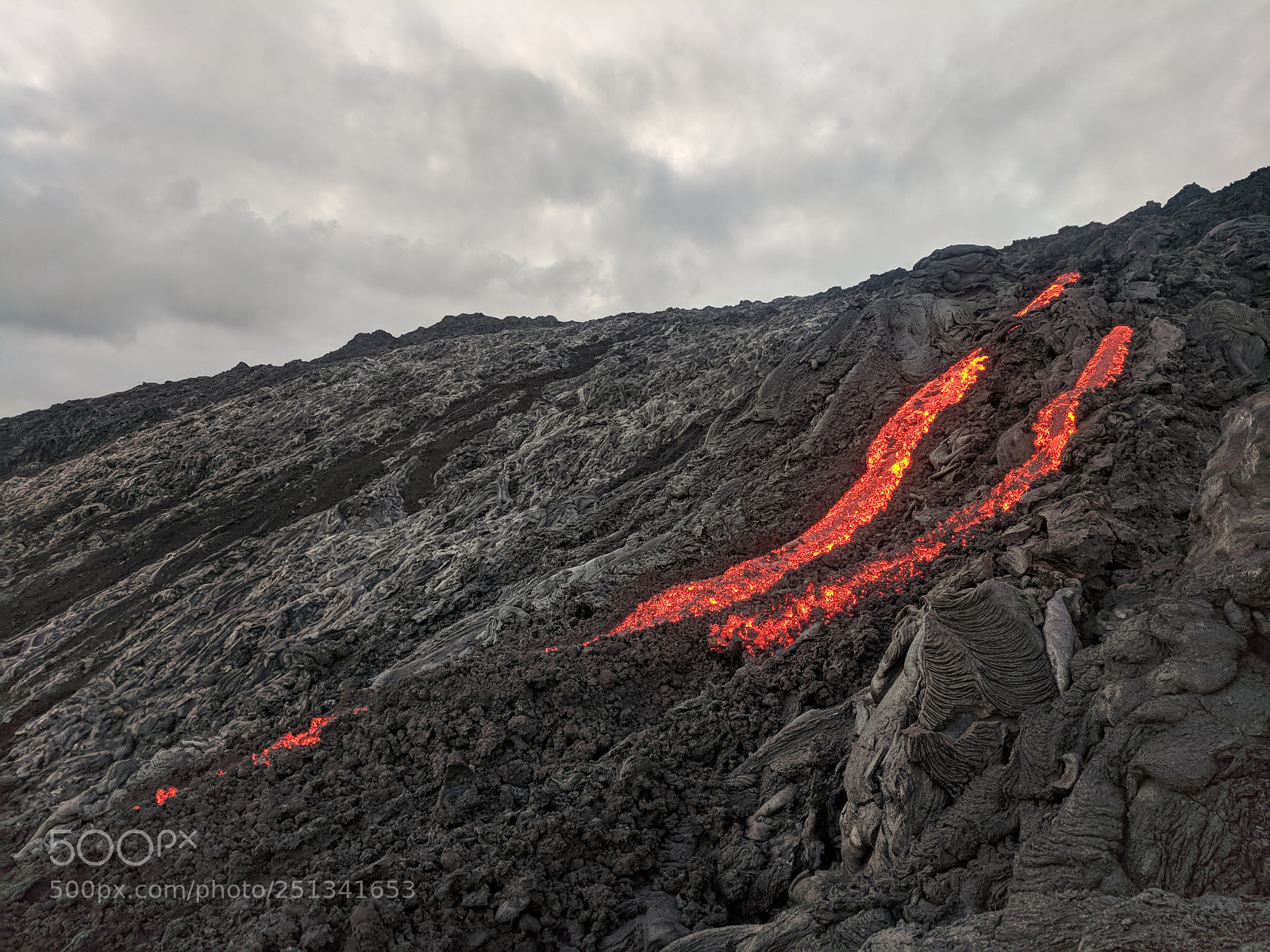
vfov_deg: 53.1
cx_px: 635
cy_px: 476
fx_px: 954
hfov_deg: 67.3
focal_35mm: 26
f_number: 2
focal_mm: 4.67
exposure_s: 1/120
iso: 67
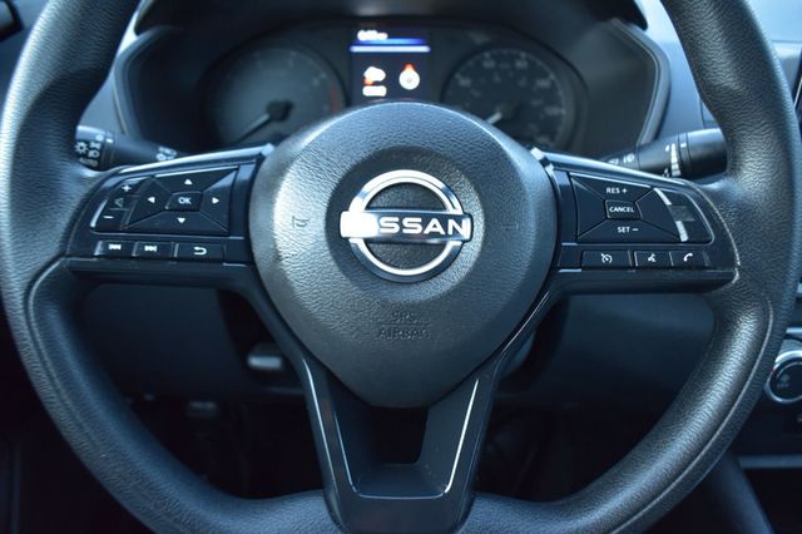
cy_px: 267
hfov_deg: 59.5
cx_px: 401
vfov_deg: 41.7
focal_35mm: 32
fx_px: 701
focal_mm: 21
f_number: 3.8
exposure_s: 1/5
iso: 1600
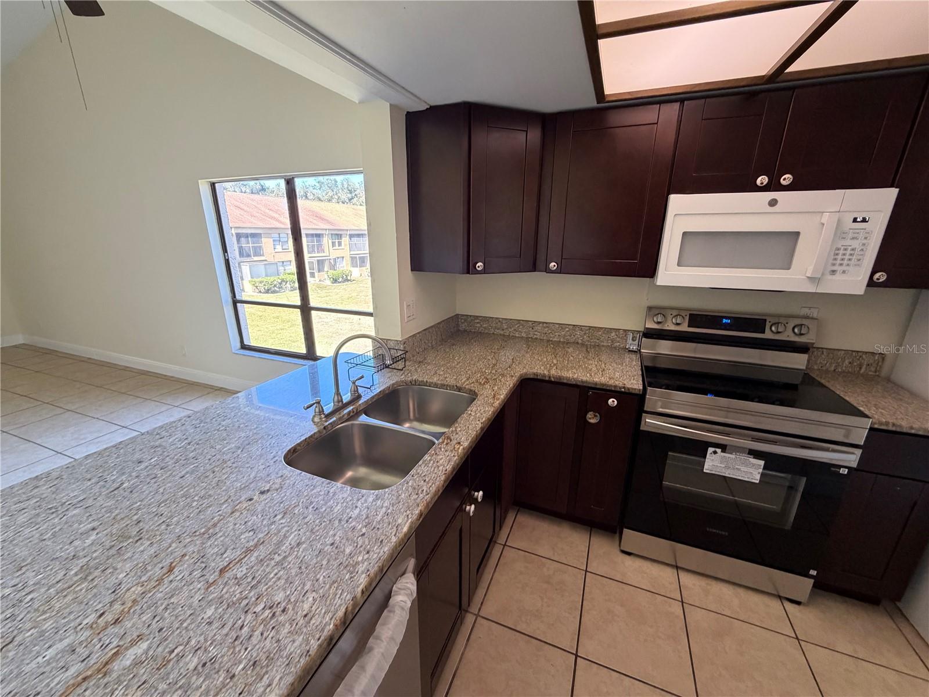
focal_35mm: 14
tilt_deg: -18.2
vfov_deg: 85.7
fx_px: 376
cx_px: 464
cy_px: 348
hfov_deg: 102.1
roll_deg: -0.2
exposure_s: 1/108
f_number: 2.2
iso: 320
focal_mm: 2.22
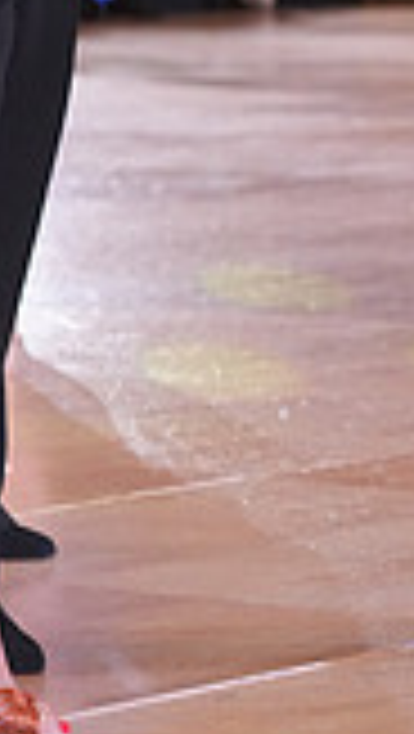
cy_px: -306
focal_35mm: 280
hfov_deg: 4.3
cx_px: -326
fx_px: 5450
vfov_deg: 7.6
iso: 3200
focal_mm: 75
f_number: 4
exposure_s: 1/250
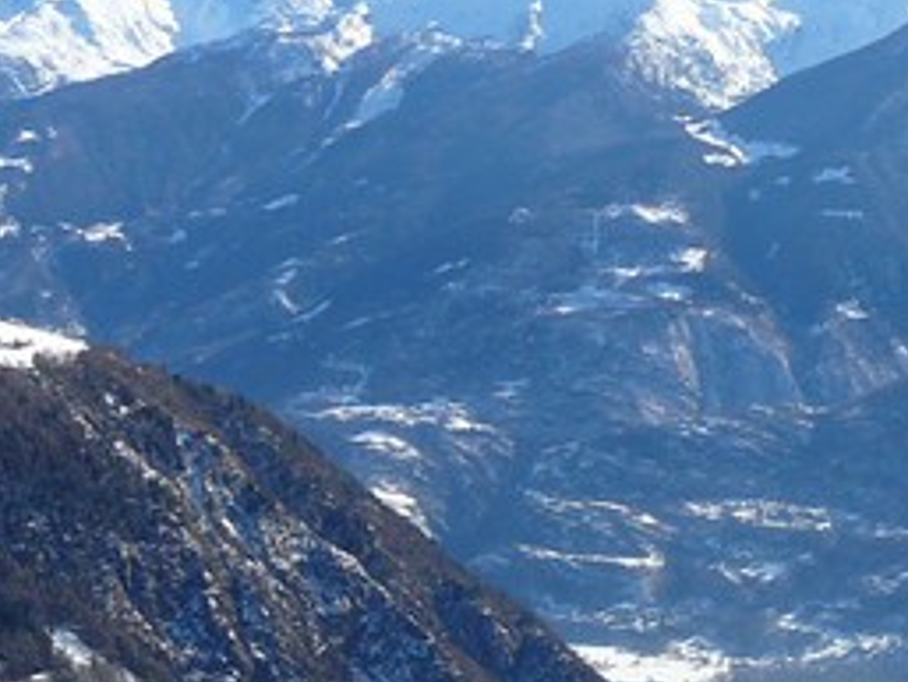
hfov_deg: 16.8
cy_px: 191
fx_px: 2860
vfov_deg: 13.6
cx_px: 1244
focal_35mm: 109
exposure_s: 1/400
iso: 80
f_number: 5
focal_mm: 5.2
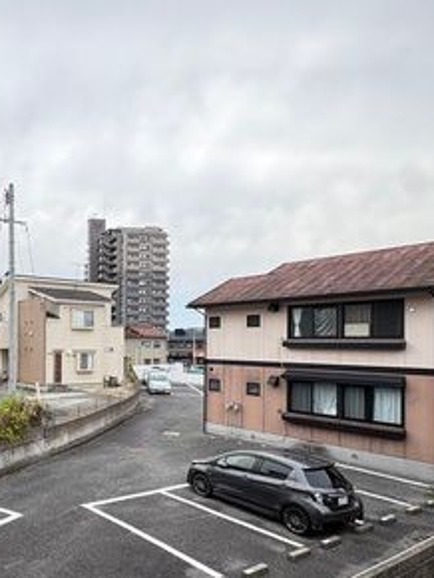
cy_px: 339
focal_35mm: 27
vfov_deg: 64.8
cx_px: 24
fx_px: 451
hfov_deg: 45.3
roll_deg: -2.7
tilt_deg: -1.7
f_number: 2.2
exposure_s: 1/421
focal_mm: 2.22
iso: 40
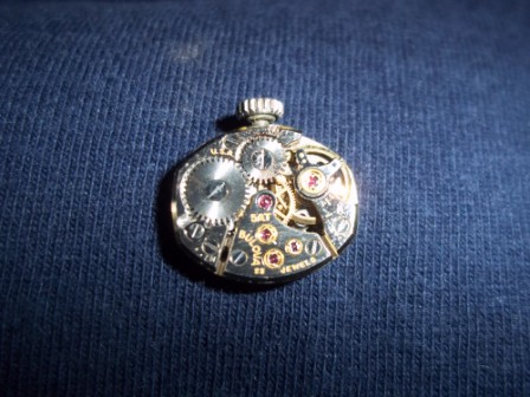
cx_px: 265
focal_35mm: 36
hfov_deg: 51.4
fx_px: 551
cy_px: 198
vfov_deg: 39.7
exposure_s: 1/60
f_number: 3.1
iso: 80
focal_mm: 6.5
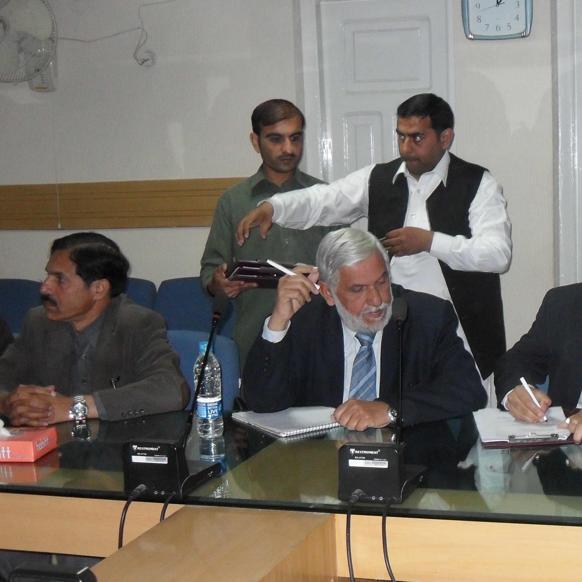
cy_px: 365
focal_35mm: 57
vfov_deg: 29.9
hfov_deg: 28.9
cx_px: 523
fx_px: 1084
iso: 200
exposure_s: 1/45
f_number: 2.8
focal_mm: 6.2
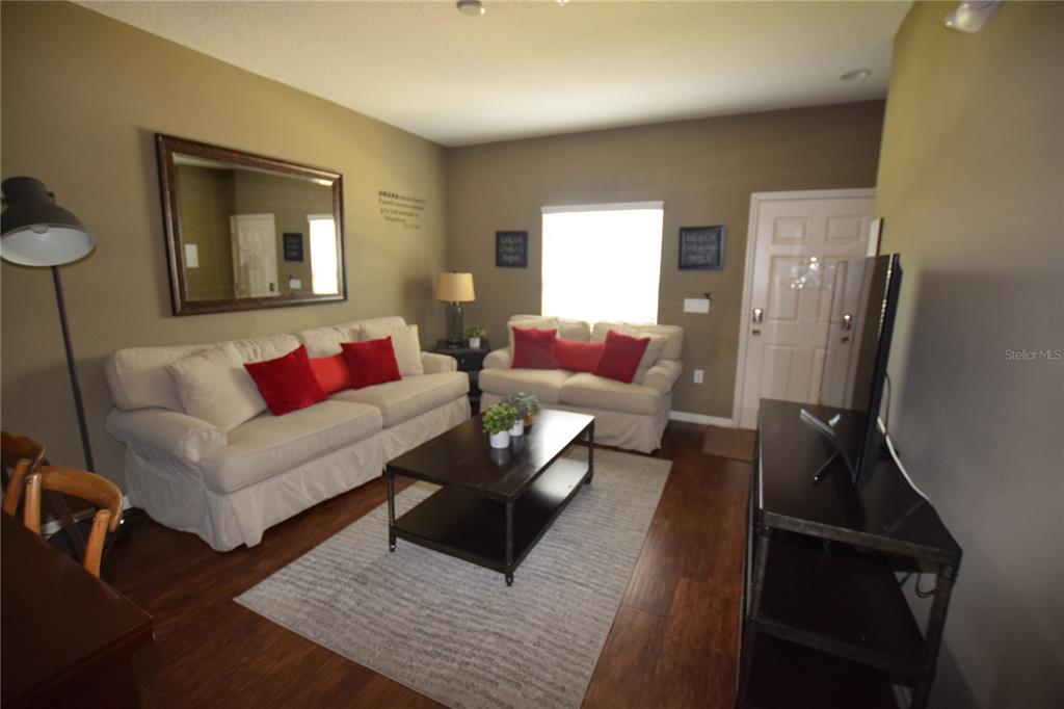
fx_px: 443
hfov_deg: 100.4
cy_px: 354
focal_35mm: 15
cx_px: 532
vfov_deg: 77.3
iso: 1000
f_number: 3.5
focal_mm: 10
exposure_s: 1/60
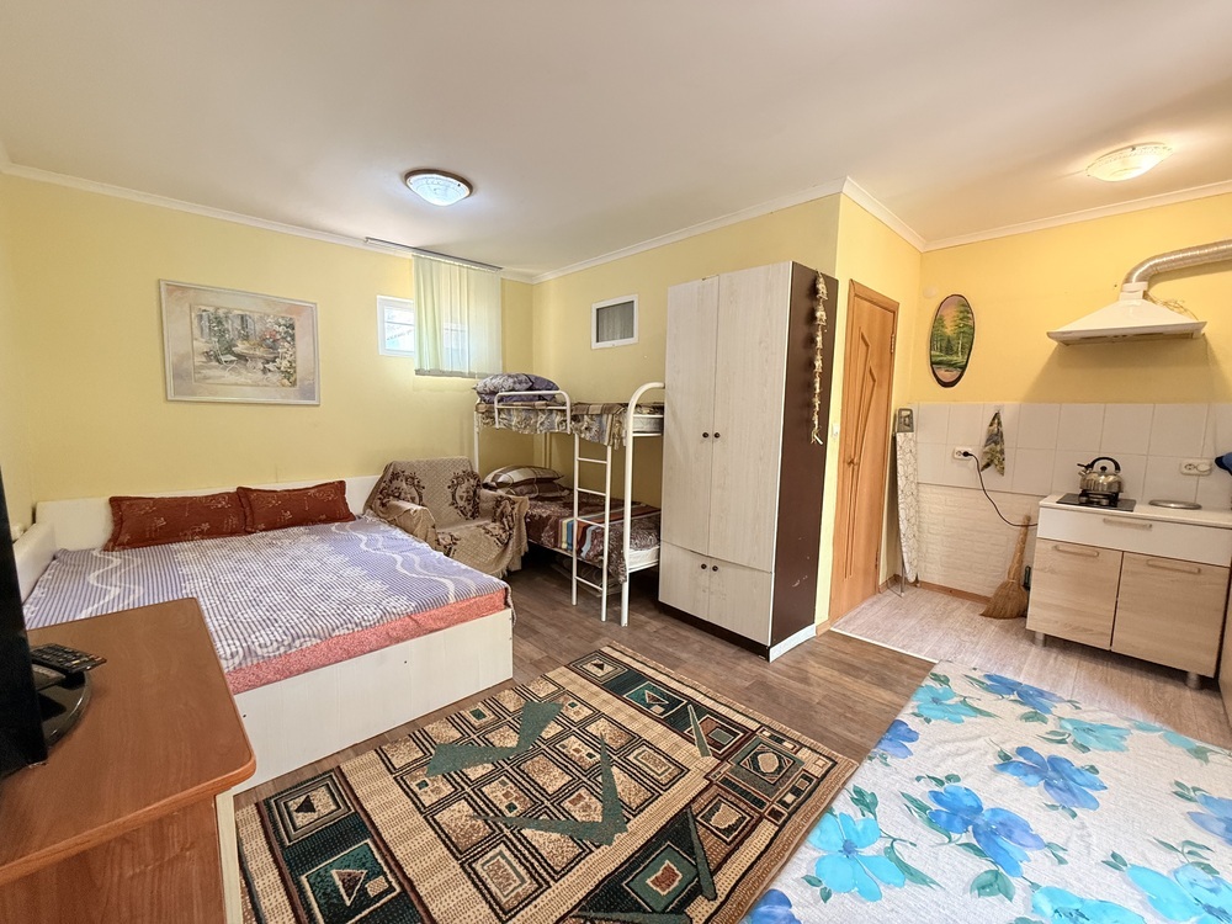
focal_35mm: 14
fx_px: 498
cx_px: 616
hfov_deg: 102.1
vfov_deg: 85.7
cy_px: 462
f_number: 2.2
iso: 400
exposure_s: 1/74
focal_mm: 2.22
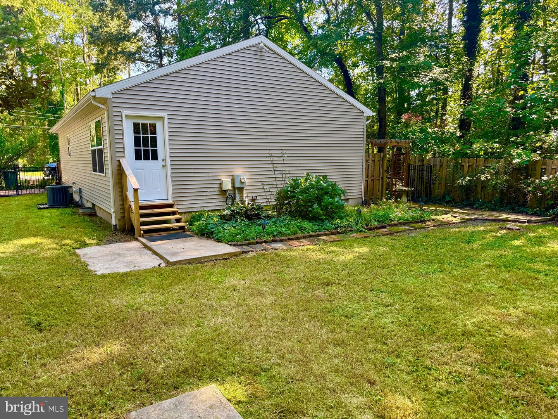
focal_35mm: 24
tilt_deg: -7.6
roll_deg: +1.2
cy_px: 210
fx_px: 387
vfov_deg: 56.8
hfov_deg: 71.6
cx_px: 279
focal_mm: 6.76
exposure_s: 1/163
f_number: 1.78
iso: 64
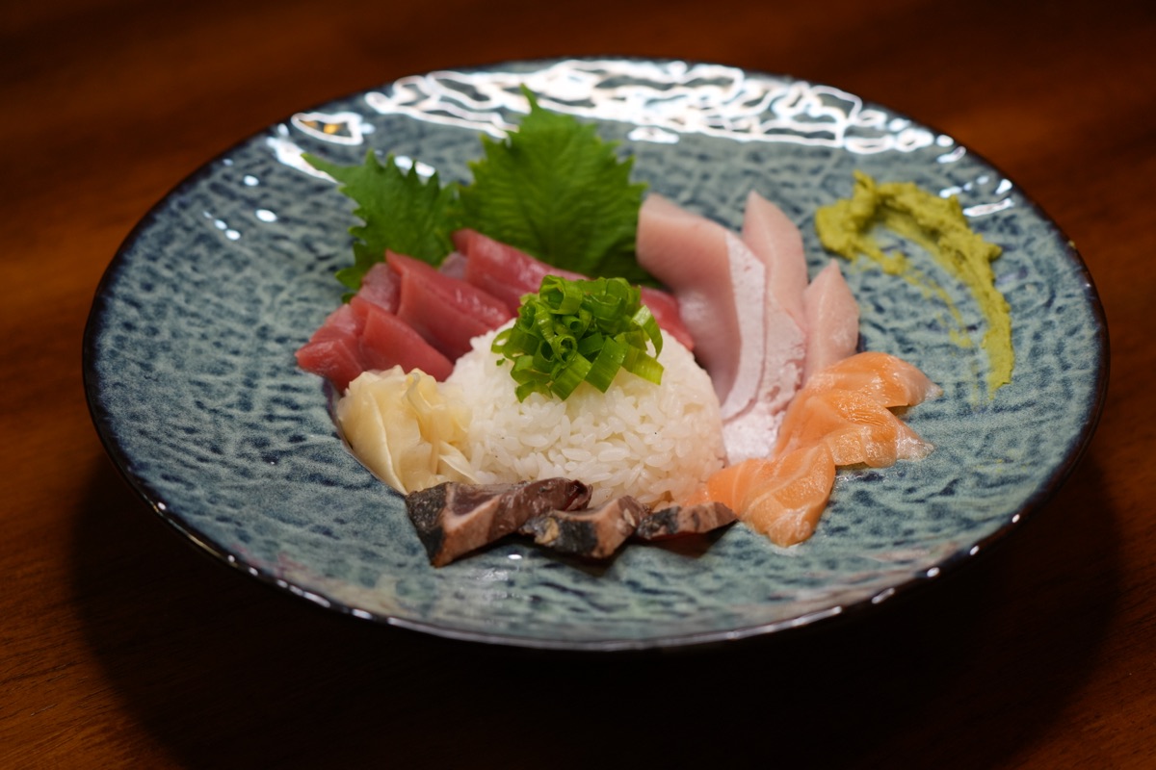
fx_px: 3211
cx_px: 578
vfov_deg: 13.7
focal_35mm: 100
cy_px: 385
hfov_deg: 20.4
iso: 1250
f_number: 4.5
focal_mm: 100
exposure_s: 1/160
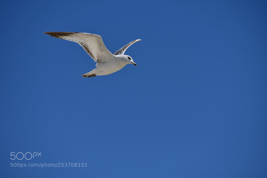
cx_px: 134
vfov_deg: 4.0
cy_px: 89
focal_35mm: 345
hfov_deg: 6.0
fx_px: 2558
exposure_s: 1/2000
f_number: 8
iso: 200
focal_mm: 230
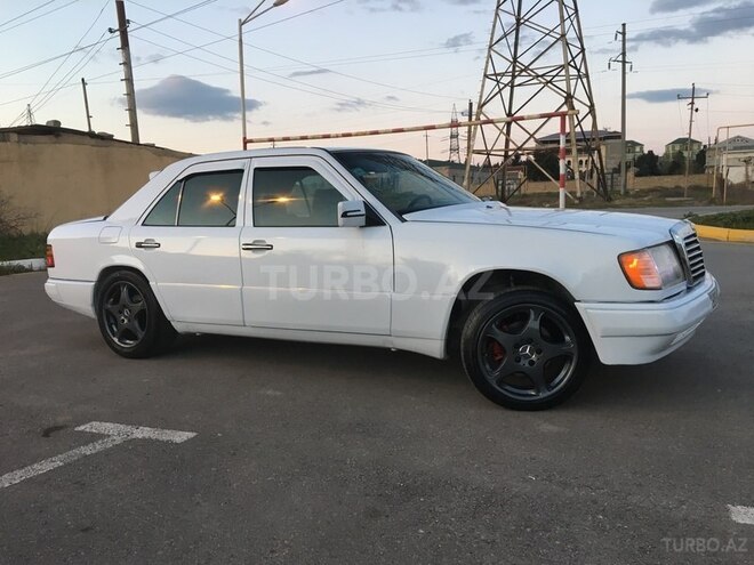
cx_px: 377
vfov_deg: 48.2
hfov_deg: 61.7
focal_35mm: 29
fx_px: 632
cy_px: 282
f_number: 2.2
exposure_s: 1/33
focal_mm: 4.15
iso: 25
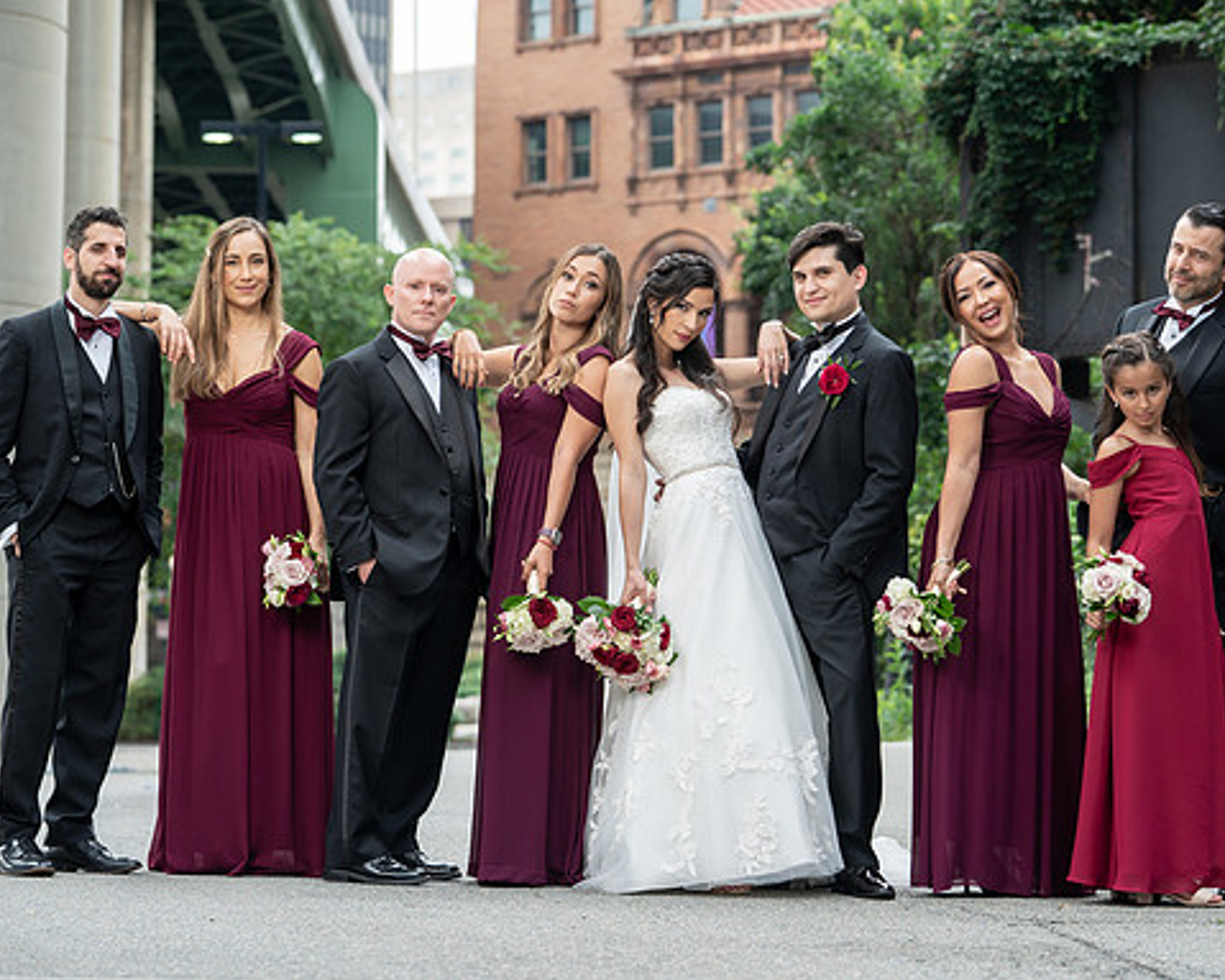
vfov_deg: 14.4
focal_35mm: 107
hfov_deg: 17.9
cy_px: 476
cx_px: 712
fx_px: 3879
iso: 400
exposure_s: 1/250
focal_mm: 86
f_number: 4
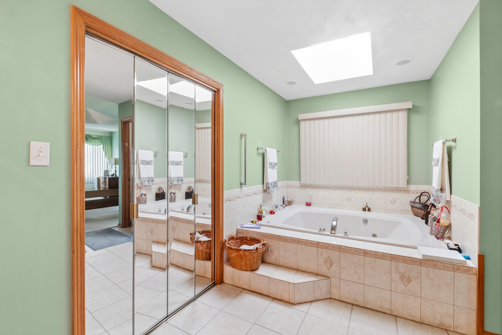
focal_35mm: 15
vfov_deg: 77.3
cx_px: 251
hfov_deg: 100.4
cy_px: 168
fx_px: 209
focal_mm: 10
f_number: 22
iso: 400
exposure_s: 1.6
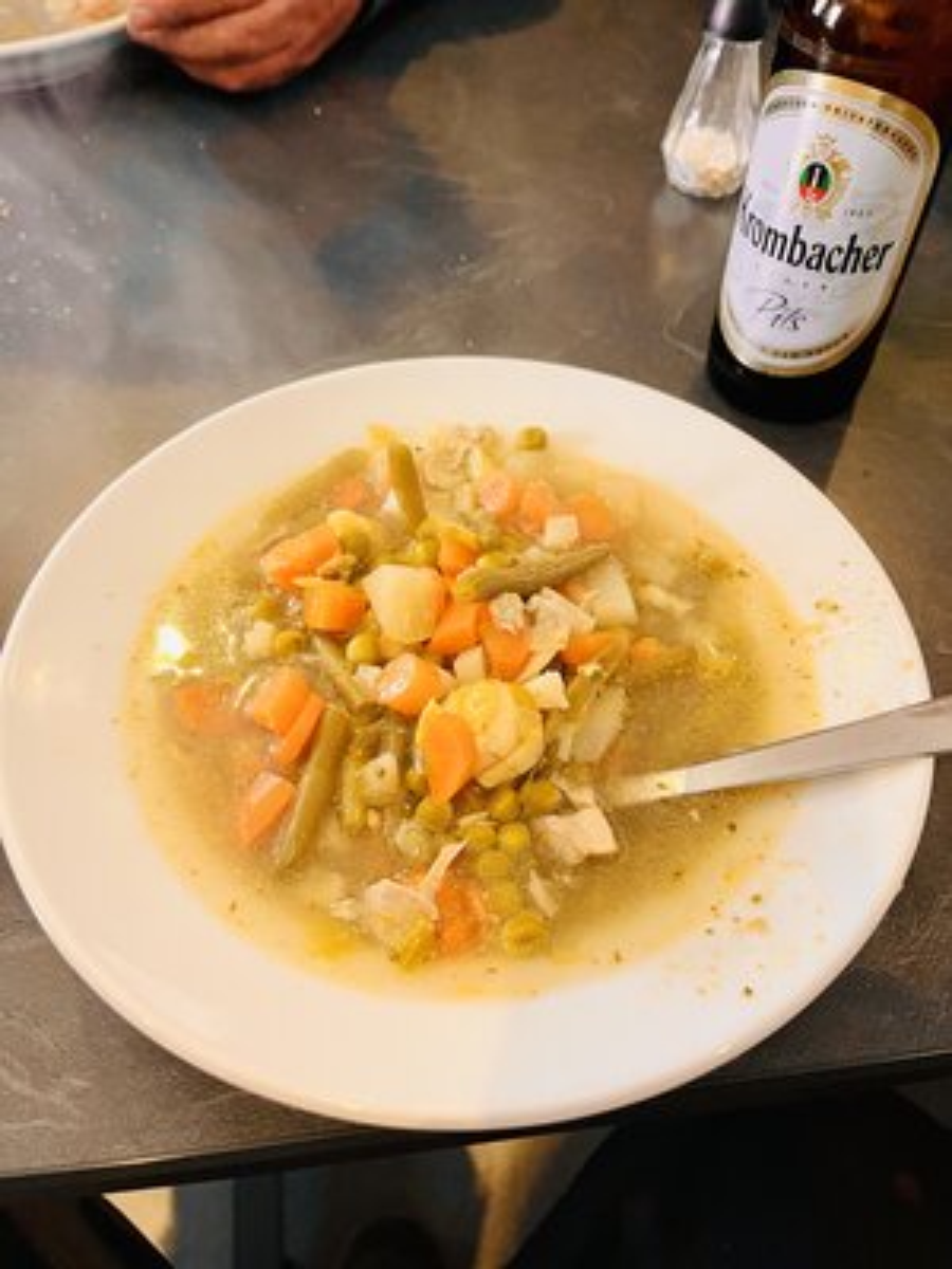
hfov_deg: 53.1
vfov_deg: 67.3
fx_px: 953
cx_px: 476
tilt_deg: -51.4
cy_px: 634
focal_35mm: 26
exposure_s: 1/50
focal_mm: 5.1
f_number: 1.6
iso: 500
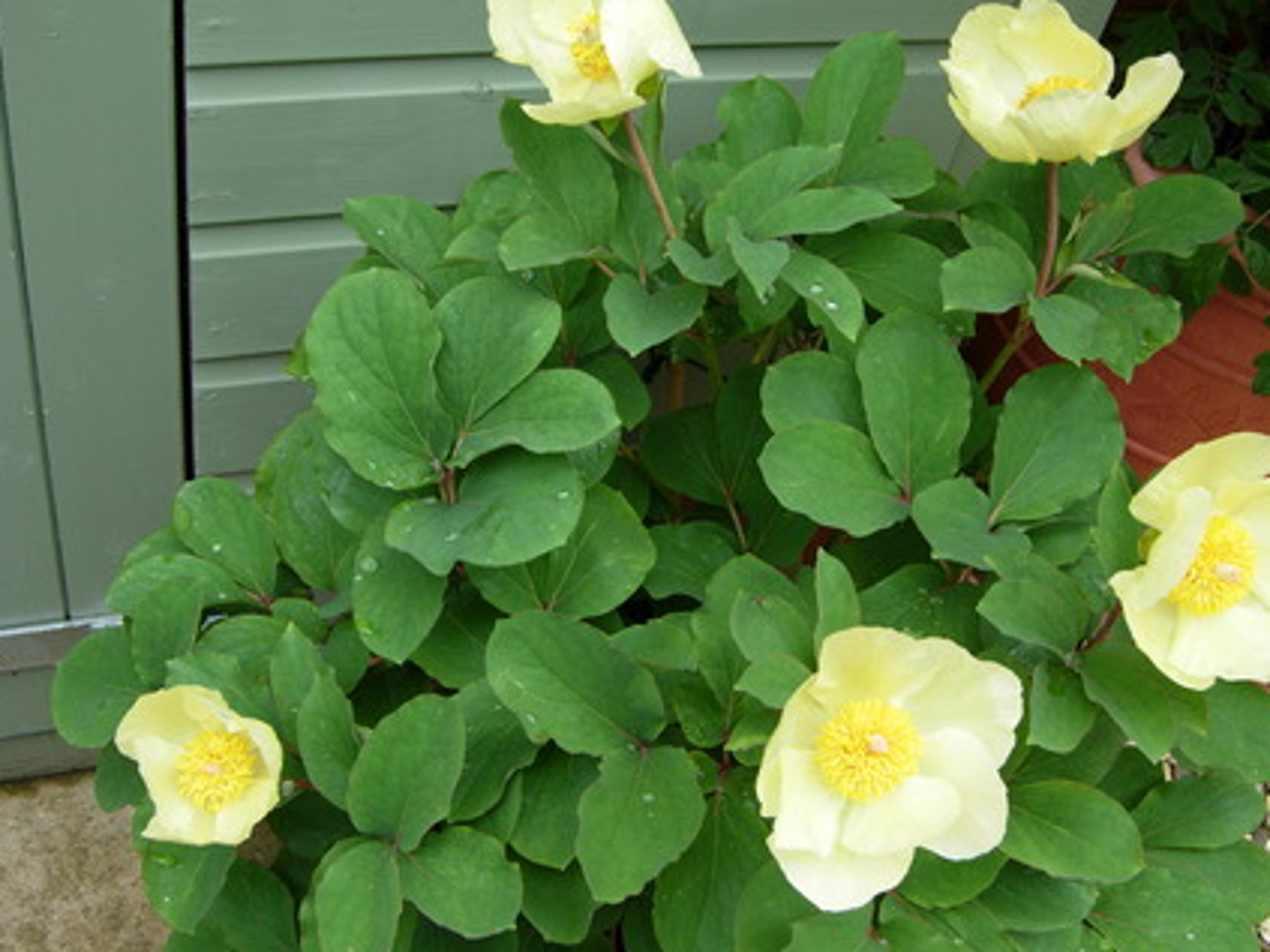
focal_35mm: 46
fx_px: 1687
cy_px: 443
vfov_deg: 31.5
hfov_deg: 41.2
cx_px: 724
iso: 50
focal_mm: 7.5
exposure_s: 1/102
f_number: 3.4
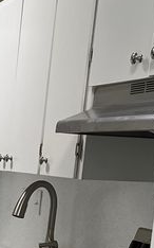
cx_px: -196
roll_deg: -2.4
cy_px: 298
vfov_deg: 18.0
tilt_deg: -11.4
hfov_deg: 10.5
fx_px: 740
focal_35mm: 110
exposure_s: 1/120
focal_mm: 5.1
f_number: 1.6
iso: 125
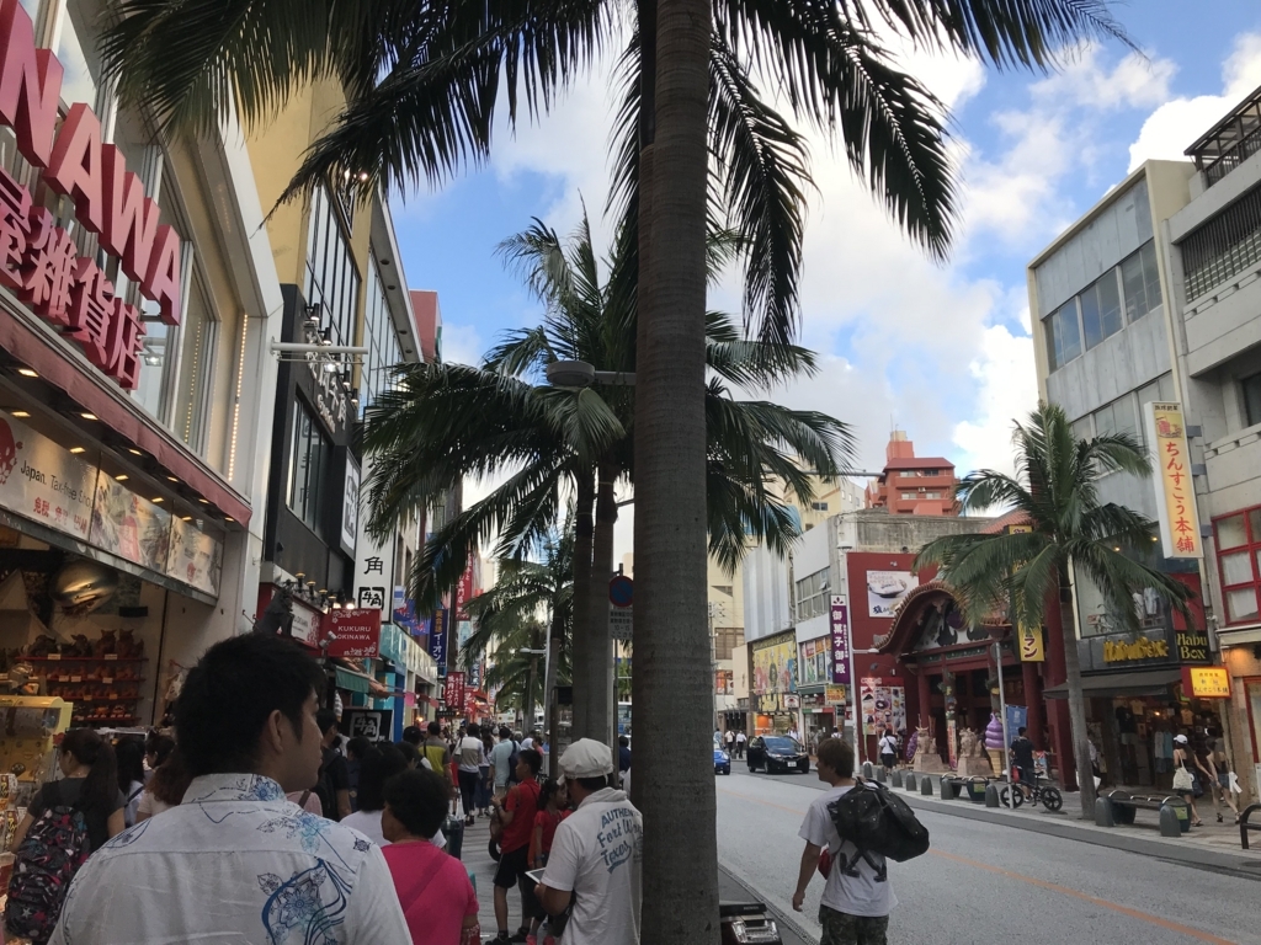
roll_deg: +0.9
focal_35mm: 28
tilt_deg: +17.8
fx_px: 1020
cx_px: 630
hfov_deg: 63.4
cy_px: 472
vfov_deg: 49.7
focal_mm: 3.99
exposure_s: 1/591
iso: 20
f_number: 1.8
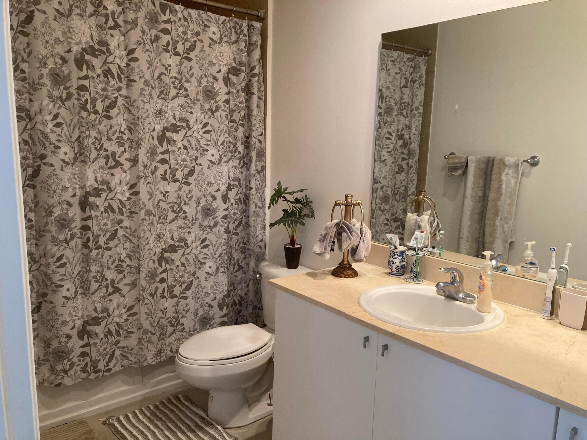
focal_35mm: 28
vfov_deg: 49.7
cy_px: 220
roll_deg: -1.5
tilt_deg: -10.2
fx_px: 475
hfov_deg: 63.4
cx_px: 294
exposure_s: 1/60
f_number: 1.8
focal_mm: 3.99
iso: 125
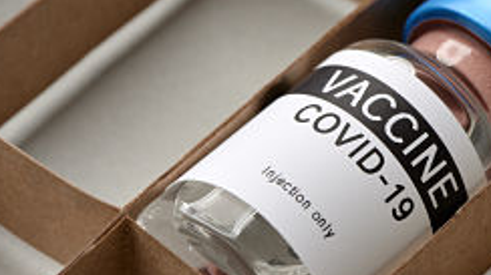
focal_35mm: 180
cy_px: 116
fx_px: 2342
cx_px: 294
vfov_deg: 6.7
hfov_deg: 12.0
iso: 100
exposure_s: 1/125
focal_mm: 105
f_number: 16
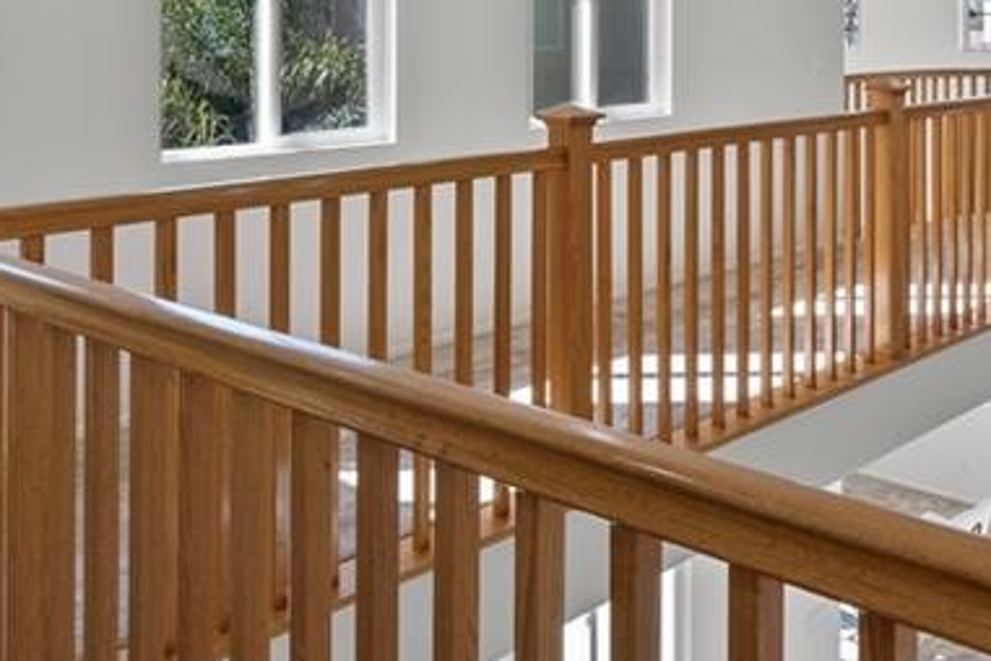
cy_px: -14
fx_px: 1184
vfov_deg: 29.0
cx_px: 796
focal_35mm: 43
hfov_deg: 43.3
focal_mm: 16
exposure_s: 1/20
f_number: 9
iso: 200
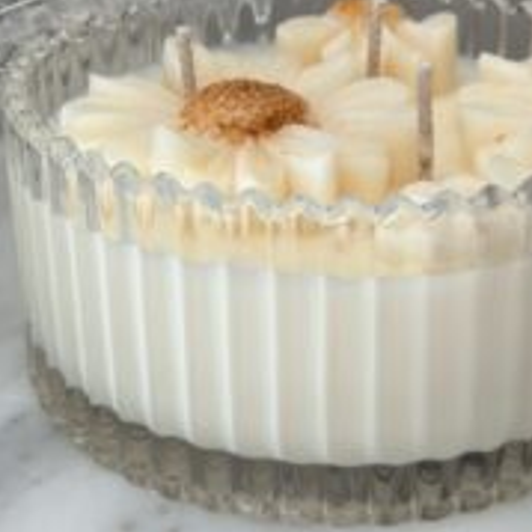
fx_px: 1652
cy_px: 39
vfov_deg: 18.0
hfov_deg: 18.3
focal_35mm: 95
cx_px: 273
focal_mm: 6.86
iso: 125
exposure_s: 1/121
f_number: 1.78
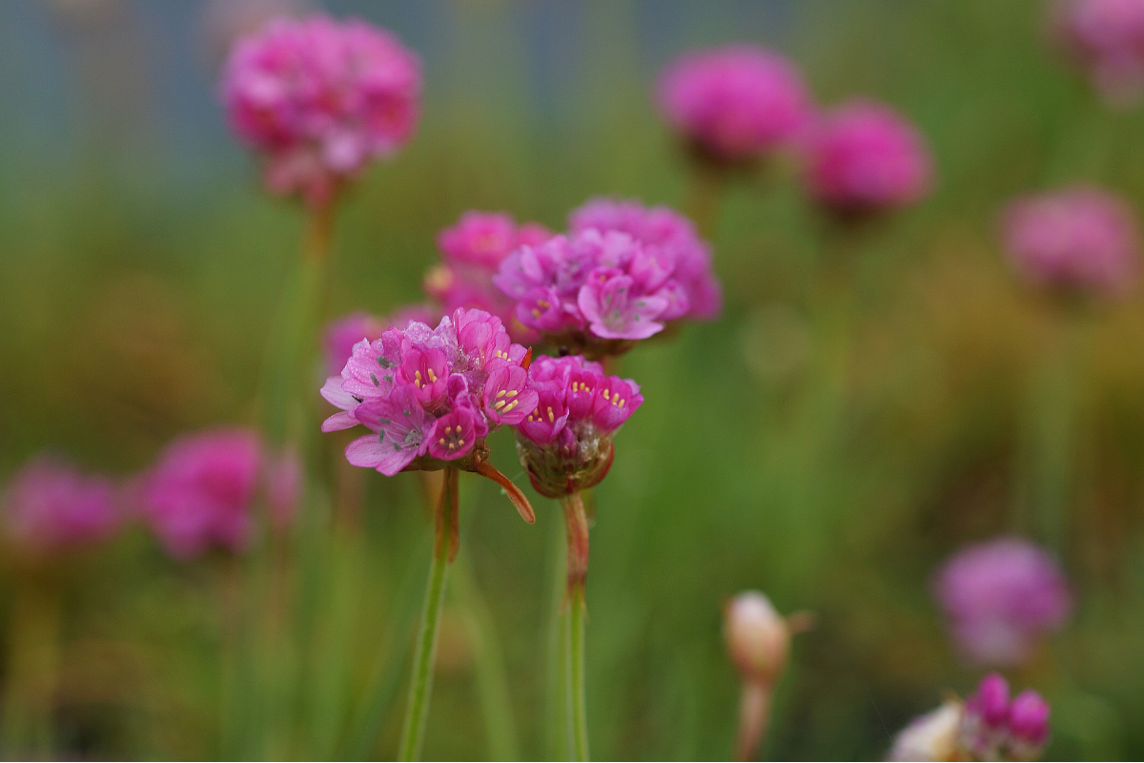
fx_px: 4766
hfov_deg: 13.7
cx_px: 572
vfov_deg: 9.1
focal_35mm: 150
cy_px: 382
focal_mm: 100
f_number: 4
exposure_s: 1/160
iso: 100
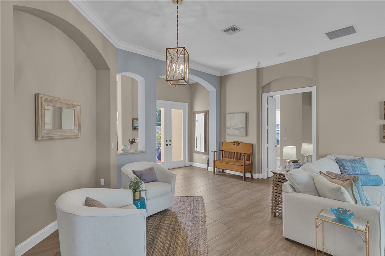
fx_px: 176
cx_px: 192
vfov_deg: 72.1
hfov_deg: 95.0
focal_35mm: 16
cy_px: 128
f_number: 6.3
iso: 320
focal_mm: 11
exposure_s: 1/15
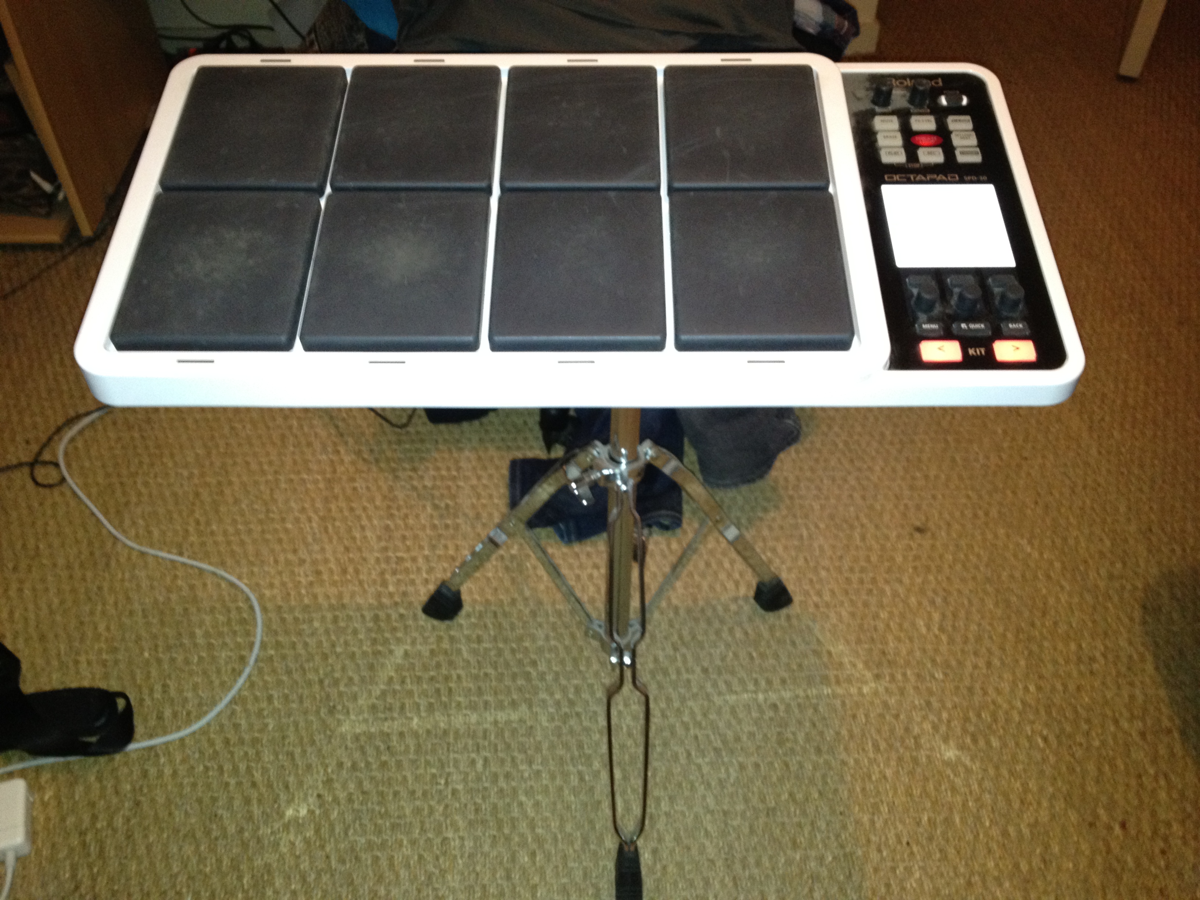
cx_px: 600
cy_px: 450
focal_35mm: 35
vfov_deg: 40.7
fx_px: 1213
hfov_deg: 52.6
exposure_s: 1/16
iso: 250
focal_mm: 4.28
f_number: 2.4
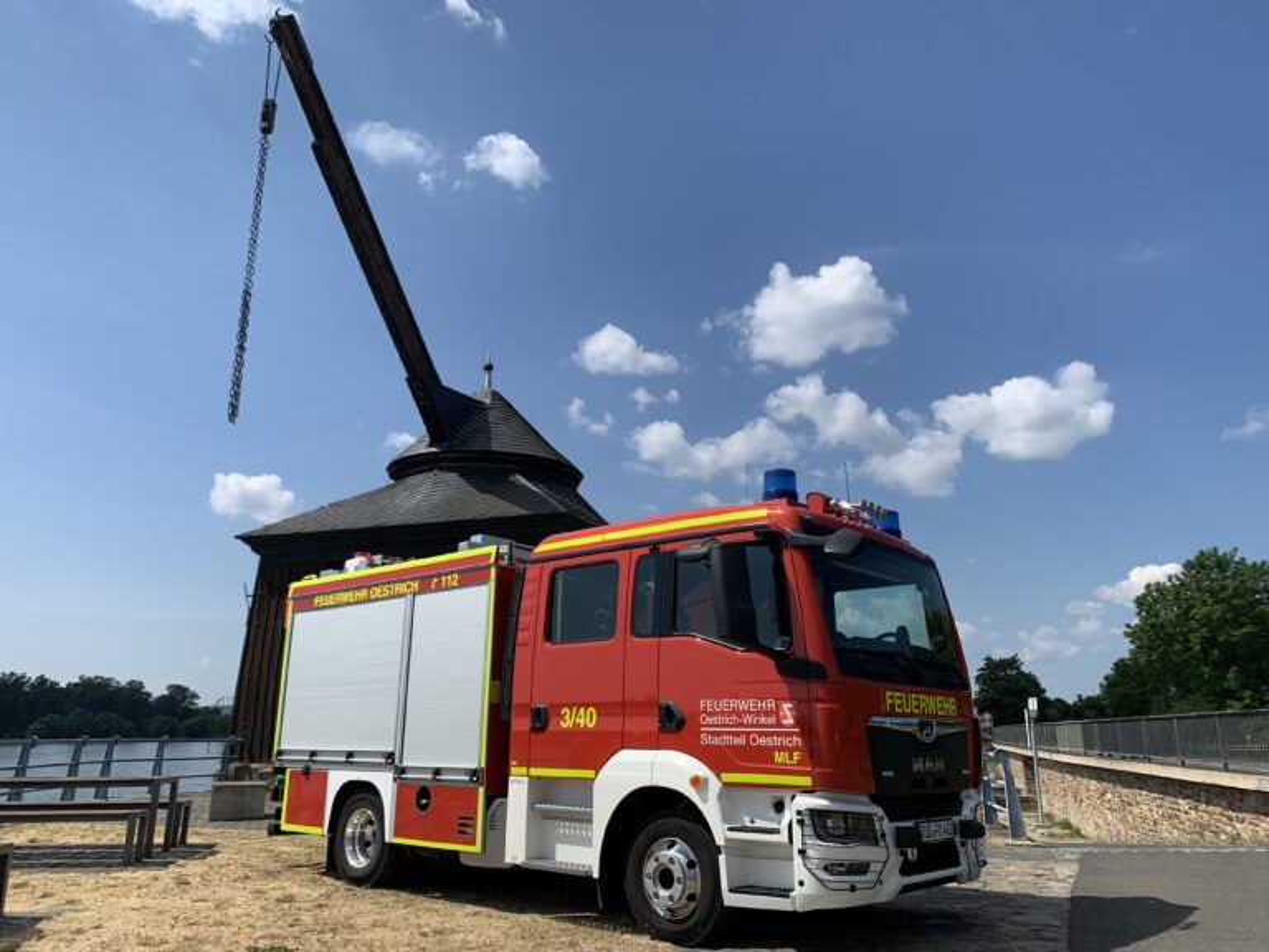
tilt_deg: +14.9
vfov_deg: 53.1
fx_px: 953
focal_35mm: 26
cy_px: 476
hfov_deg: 67.3
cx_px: 634
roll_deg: +0.1
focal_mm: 4.25
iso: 25
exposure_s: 1/3521
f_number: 1.8
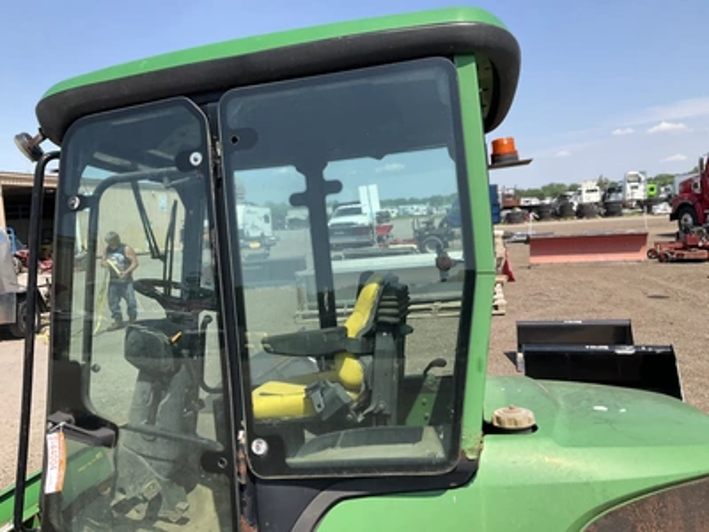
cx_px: 354
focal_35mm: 29
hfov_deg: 61.7
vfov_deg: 48.2
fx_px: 594
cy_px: 266
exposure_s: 1/1342
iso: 25
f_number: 1.8
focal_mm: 3
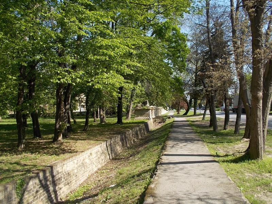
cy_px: 102
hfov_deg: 61.7
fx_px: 228
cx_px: 136
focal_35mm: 29
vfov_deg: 48.2
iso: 80
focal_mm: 4.1
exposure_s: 1/400
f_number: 3.3
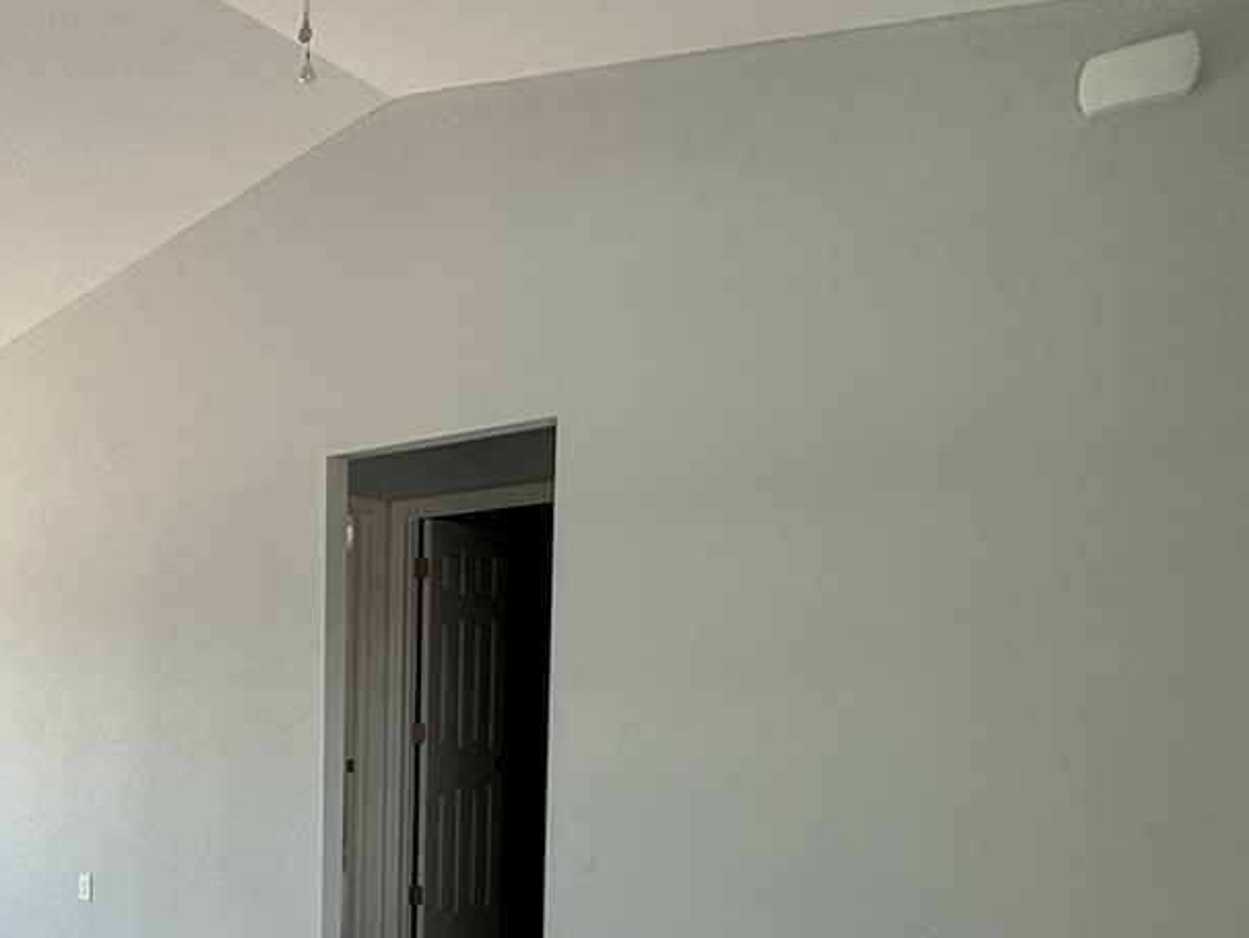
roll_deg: +0.0
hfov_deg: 45.8
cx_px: 145
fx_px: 1335
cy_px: 806
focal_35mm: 37
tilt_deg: -3.5
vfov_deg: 36.7
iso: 64
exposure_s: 1/167
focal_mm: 2.22
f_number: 2.2
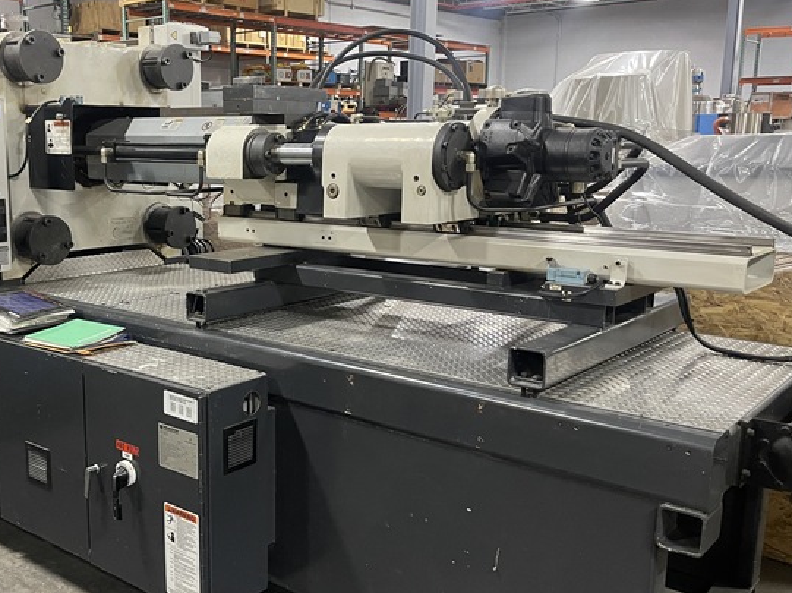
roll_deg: +0.4
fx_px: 846
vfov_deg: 38.6
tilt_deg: -11.3
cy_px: 307
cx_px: 247
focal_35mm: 37
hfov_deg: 49.1
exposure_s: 1/60
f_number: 1.6
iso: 500
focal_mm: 5.1
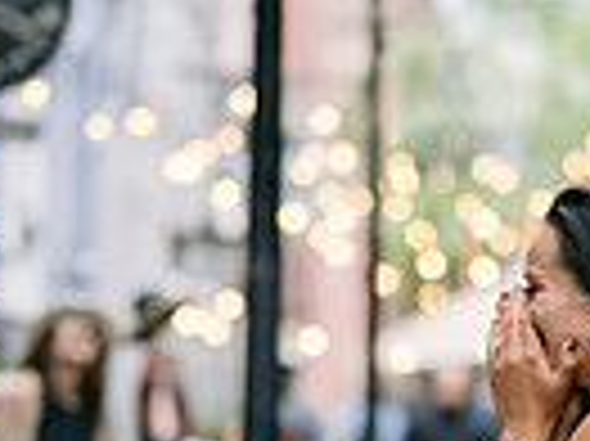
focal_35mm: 362
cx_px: 806
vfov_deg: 4.1
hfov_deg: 5.4
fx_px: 6164
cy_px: 794
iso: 640
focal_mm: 85
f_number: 2.2
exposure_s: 1/320
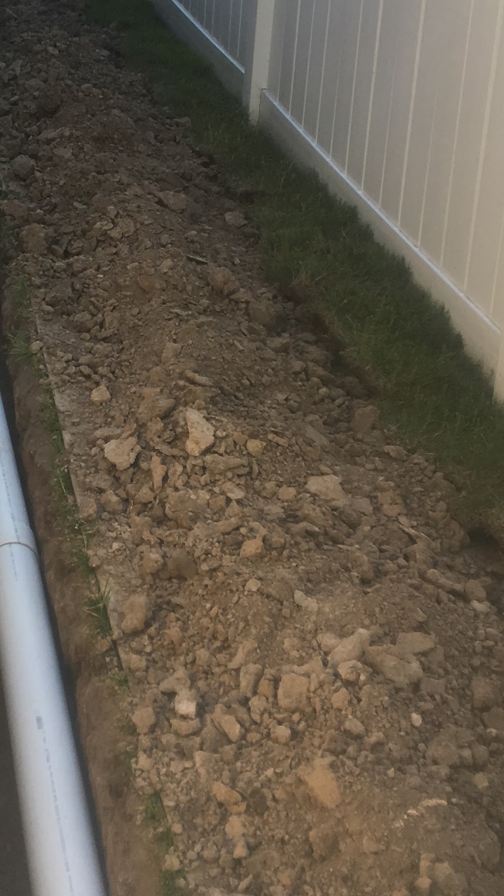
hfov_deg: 18.7
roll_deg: -0.4
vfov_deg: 33.2
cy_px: 348
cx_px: 28
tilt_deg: -21.4
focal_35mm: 63
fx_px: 1497
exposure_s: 1/308
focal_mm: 4.15
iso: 25
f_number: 2.2
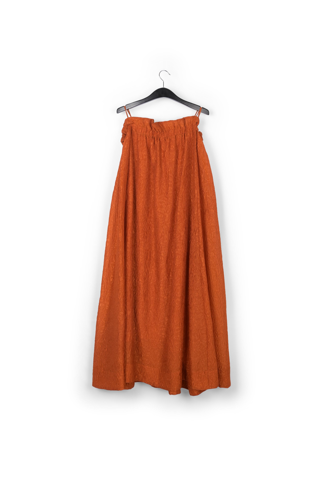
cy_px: 246
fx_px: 504
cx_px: 164
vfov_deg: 51.9
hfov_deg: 35.9
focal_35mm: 37
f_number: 13
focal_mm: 37
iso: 100
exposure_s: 1/200
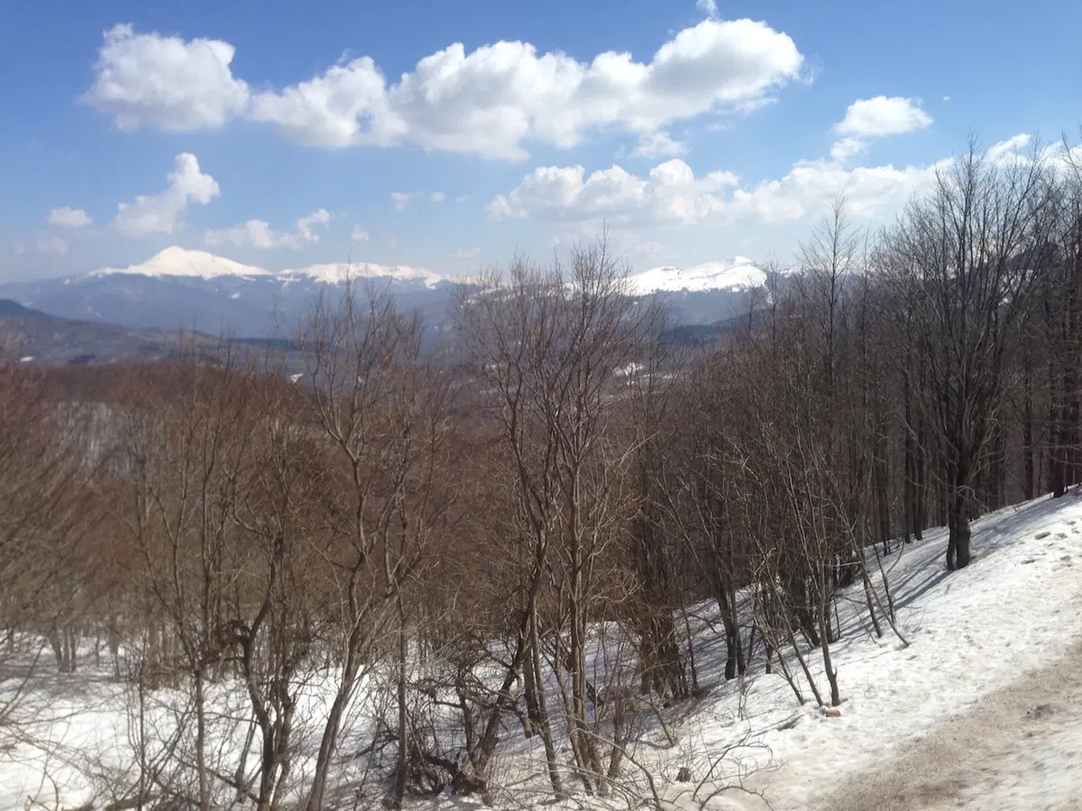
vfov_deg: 42.9
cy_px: 406
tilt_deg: -6.7
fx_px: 1031
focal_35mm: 33
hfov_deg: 55.4
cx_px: 541
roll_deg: -0.7
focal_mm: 4.12
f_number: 2.4
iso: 50
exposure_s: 1/2262
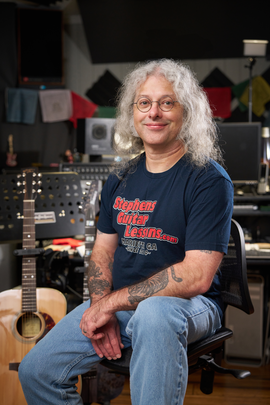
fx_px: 529
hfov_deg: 28.6
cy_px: 202
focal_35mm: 47
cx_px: 135
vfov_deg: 41.9
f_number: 2.8
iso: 800
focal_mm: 47
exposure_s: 1/60
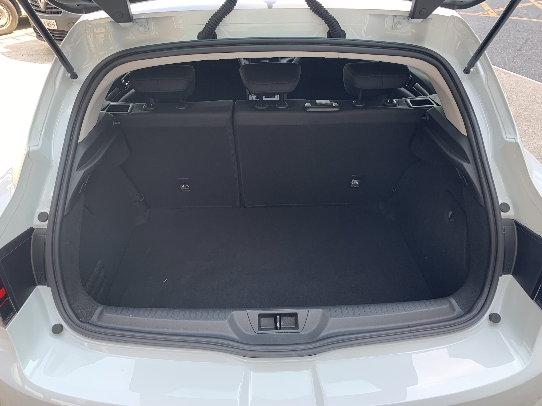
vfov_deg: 53.1
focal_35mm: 26
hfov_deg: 67.3
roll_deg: +1.2
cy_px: 203
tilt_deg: -32.5
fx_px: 407
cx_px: 271
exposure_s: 1/121
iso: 25
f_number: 1.8
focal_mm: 4.25
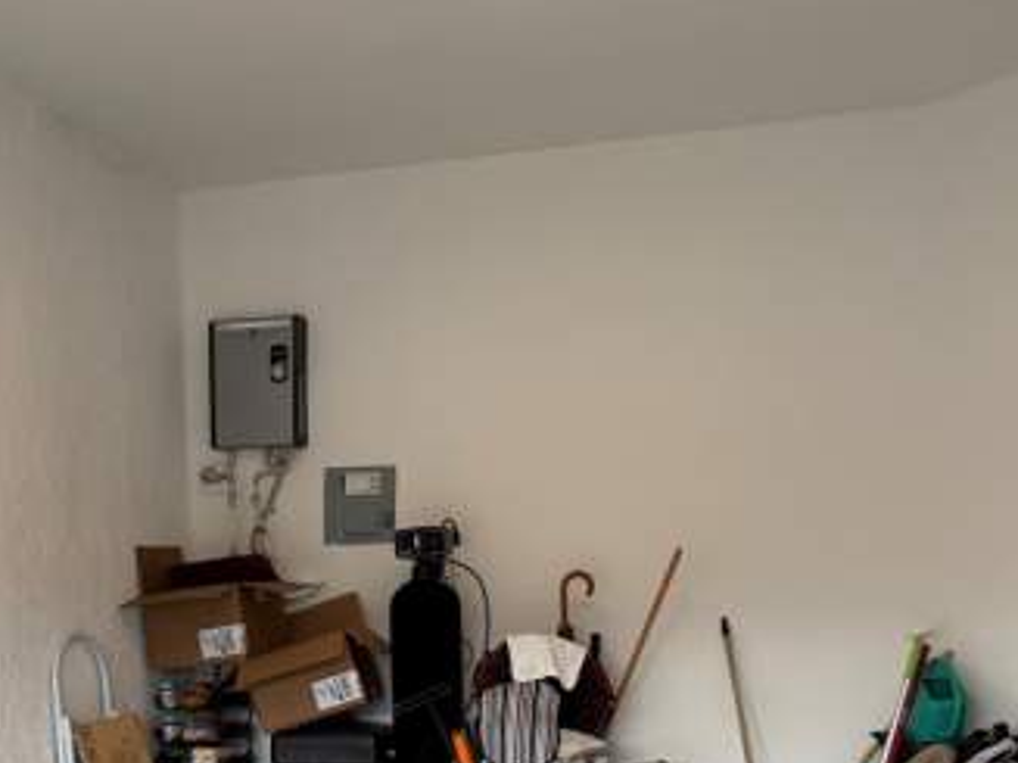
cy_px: 878
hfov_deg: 40.0
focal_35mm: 47
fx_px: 1382
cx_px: 346
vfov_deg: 27.7
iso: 64
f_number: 1.78
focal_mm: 6.76
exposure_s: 1/249
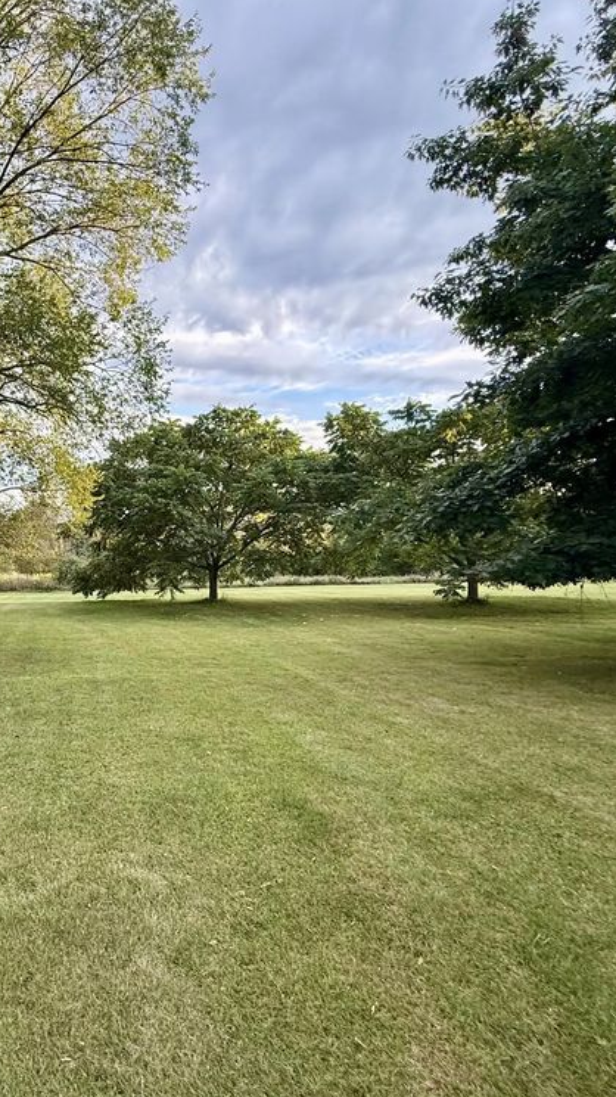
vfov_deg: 83.9
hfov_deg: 46.8
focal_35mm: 21
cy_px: 538
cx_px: 34
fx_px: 610
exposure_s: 1/196
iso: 64
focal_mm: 2.22
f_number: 2.2
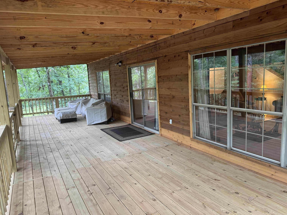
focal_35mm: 24
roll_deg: +2.1
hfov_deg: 71.6
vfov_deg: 56.8
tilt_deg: -8.4
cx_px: 144
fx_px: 199
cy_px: 108
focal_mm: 6.76
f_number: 1.78
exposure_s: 1/60
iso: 200
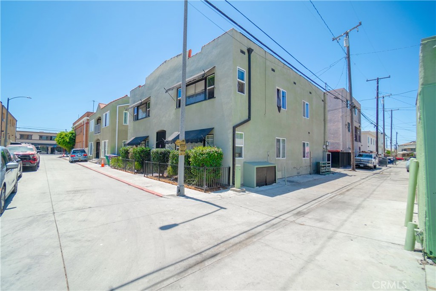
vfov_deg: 77.3
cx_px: 218
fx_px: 182
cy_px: 146
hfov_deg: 100.4
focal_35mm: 15
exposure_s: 1/800
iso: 100
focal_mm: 10
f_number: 4
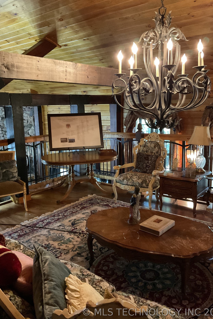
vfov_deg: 60.3
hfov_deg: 42.3
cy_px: 156
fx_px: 275
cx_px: 107
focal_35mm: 31
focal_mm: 3
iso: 500
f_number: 1.8
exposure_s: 1/30
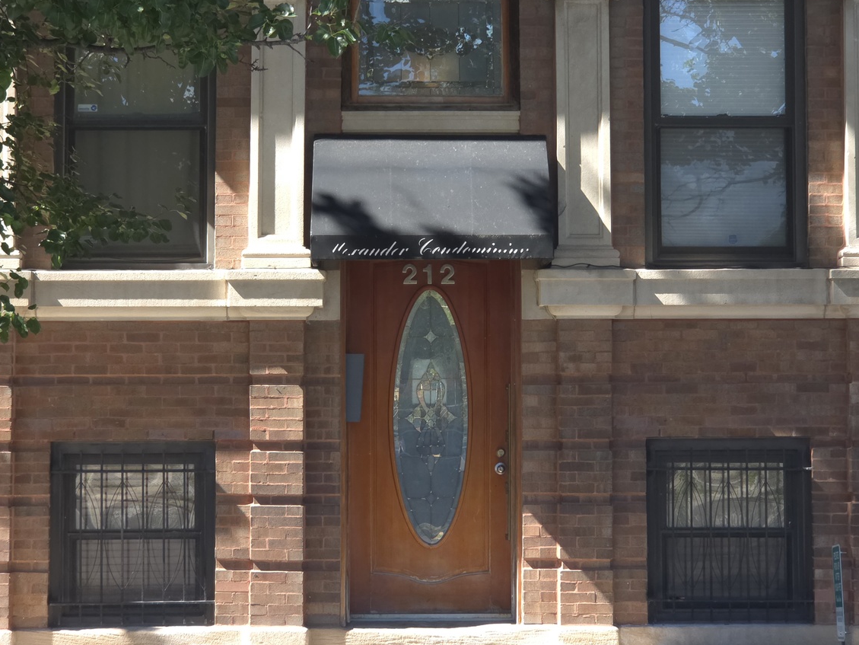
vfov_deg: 16.8
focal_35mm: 88
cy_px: 293
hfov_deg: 22.2
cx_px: 406
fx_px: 2184
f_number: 2.4
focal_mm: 7
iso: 25
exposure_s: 1/120
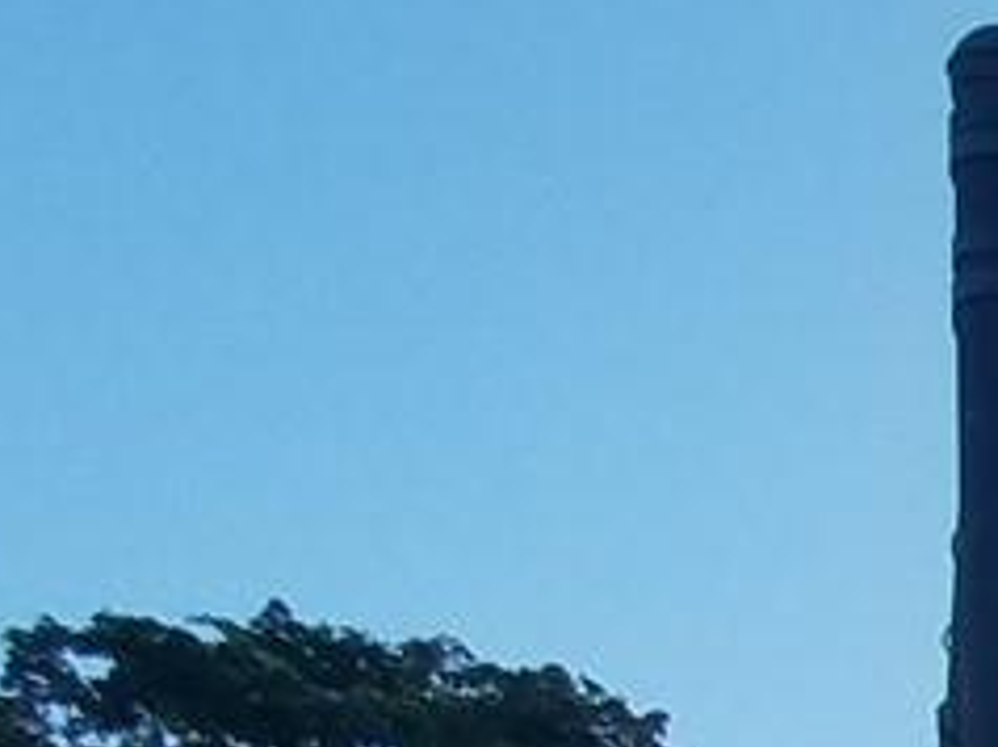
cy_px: 2090
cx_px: 2885
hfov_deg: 9.3
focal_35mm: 175
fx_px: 5040
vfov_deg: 7.6
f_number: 1.7
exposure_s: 1/930
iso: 50
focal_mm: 4.2
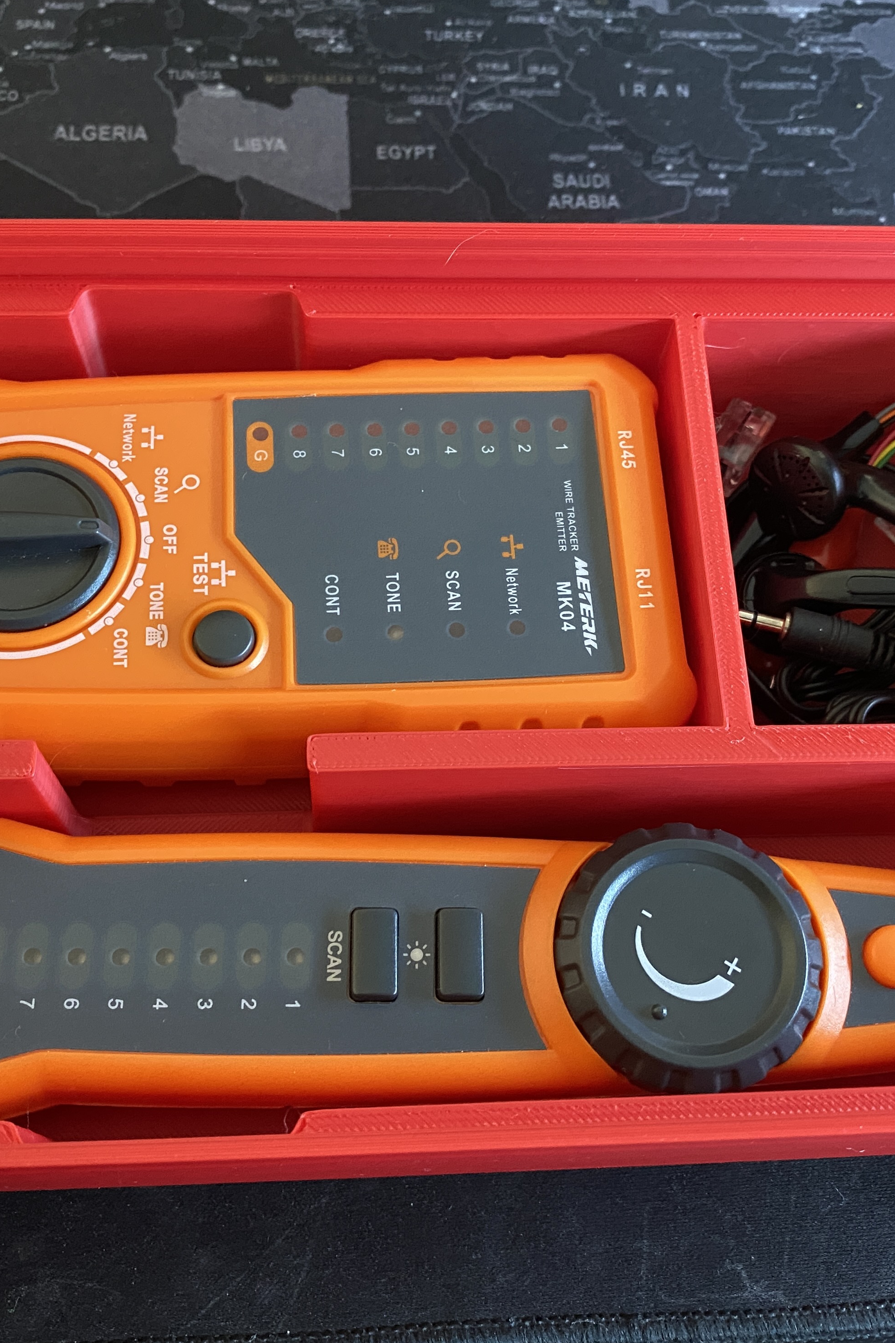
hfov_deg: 35.9
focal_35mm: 37
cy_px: 665
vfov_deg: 51.9
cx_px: 470
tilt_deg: -66.8
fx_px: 1380
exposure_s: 1/40
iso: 500
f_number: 1.8
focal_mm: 4.25
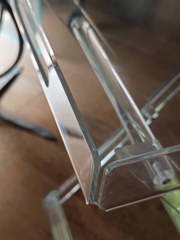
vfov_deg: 71.6
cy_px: 120
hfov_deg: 56.8
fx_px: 166
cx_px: 90
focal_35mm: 24
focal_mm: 5.31
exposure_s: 1/50
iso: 516
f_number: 1.7
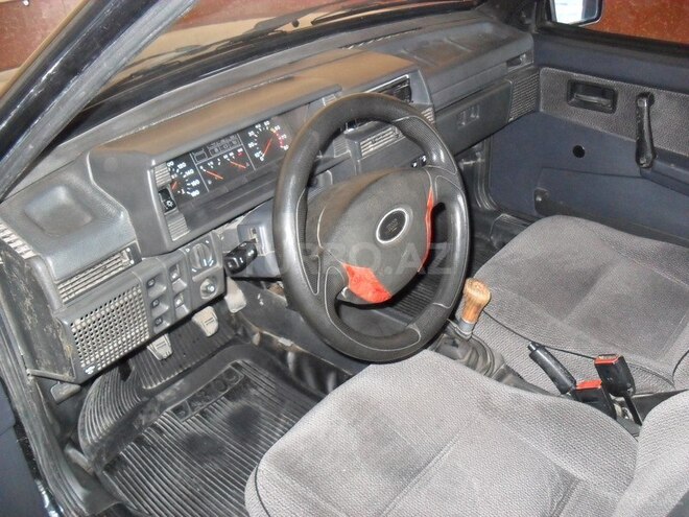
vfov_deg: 40.7
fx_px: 697
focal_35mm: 35
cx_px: 344
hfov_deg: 52.6
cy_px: 258
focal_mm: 6.3
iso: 400
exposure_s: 1/45
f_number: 3
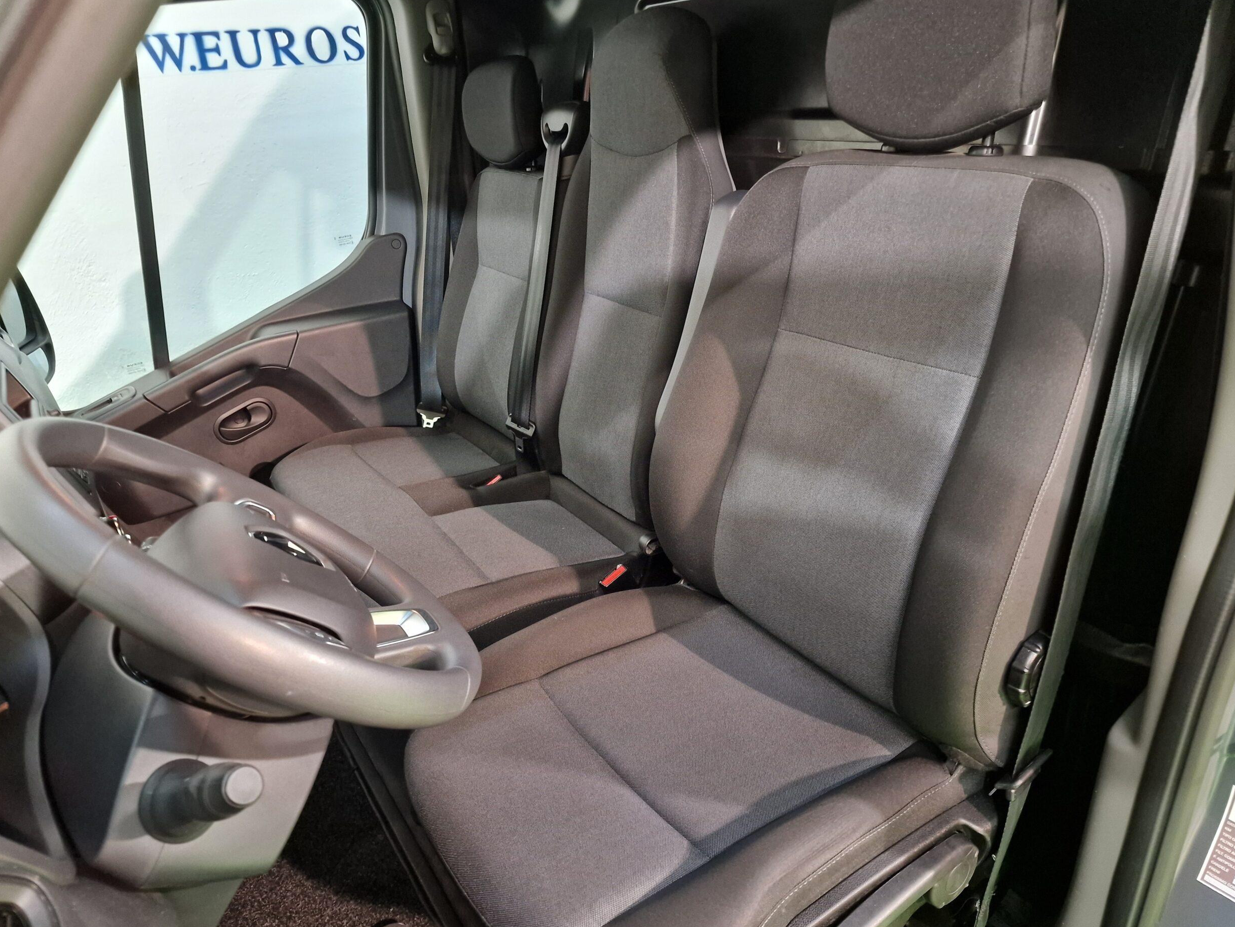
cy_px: 464
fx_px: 856
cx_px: 610
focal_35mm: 24
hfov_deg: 71.6
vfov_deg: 56.8
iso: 500
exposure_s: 1/33
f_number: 1.8
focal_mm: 6.4
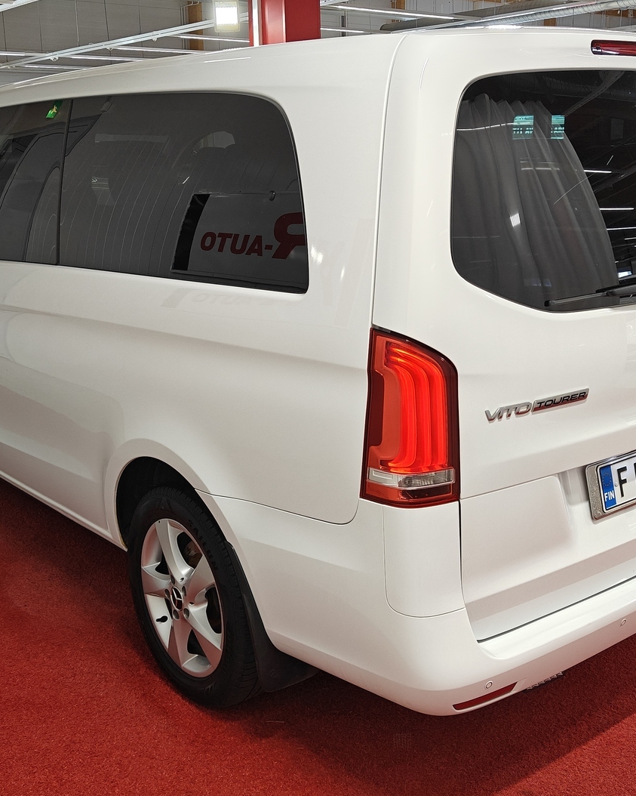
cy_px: 396
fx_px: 941
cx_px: 321
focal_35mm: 40
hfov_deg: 37.3
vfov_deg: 45.8
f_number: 1.8
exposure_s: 1/92
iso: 80
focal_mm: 5.59
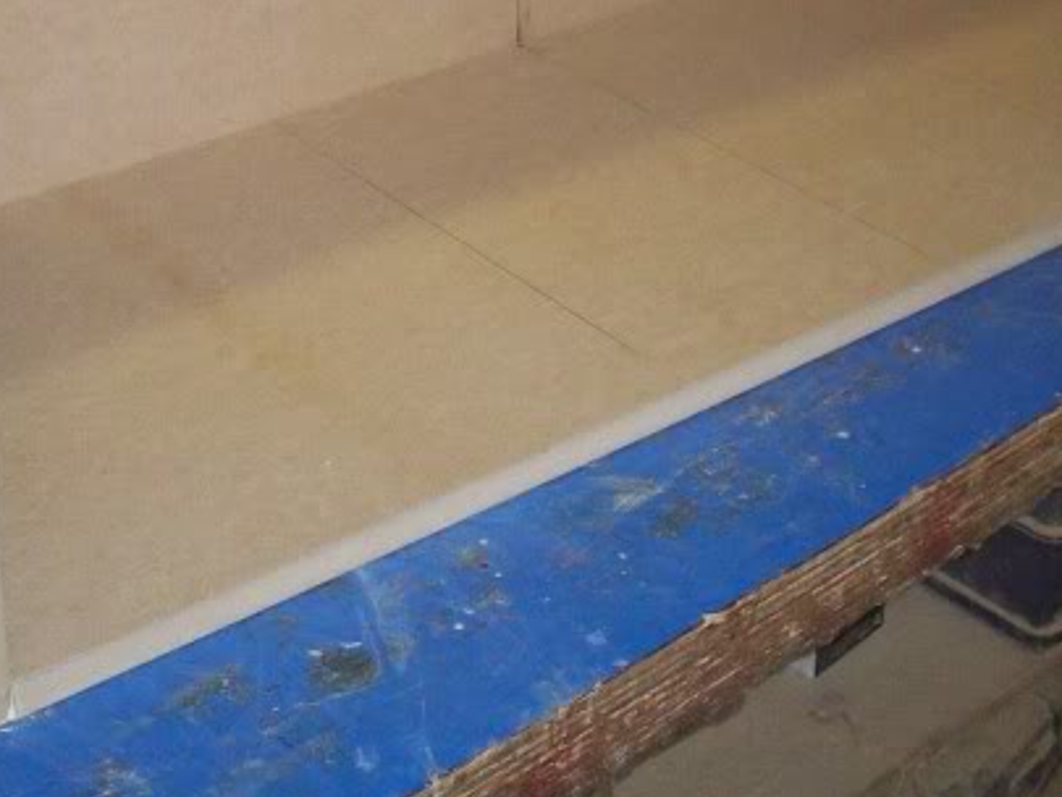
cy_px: 24
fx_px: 2240
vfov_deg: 19.7
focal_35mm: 73
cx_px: 488
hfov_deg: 26.7
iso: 200
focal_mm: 6.2
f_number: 2.8
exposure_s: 1/64
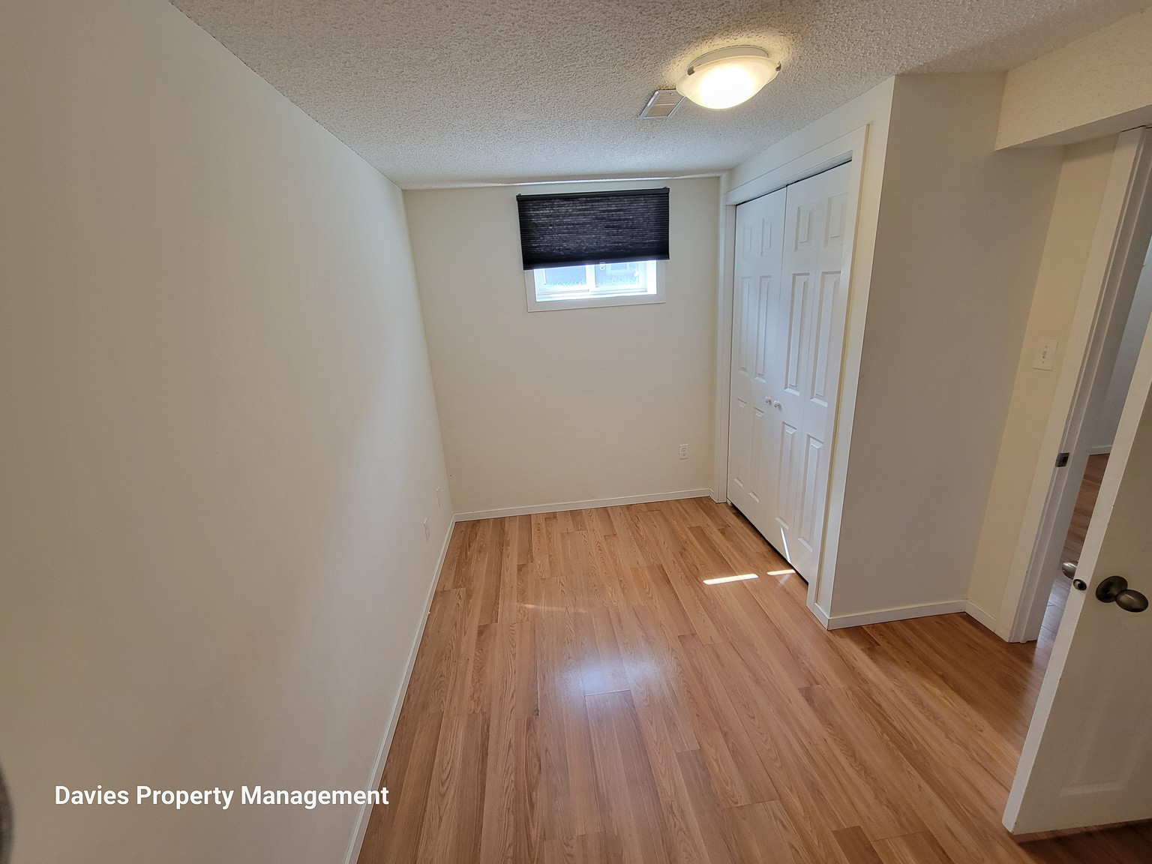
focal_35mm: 13
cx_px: 576
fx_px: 433
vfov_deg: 89.9
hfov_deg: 106.2
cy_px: 432
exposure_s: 1/60
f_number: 2.2
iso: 125
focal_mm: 2.2
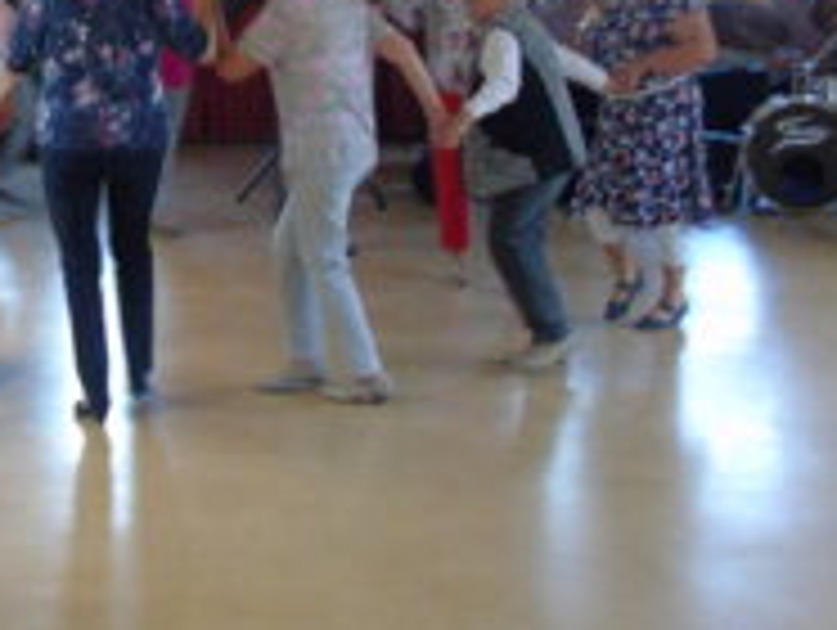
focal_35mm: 73
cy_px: 104
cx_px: 207
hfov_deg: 26.3
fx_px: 1767
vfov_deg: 19.9
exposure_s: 1/20
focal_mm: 6.1
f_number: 3.8
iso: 500
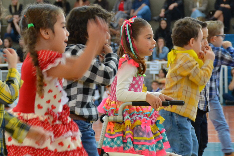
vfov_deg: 6.4
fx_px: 1397
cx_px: 72
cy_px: 101
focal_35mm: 215
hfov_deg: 9.6
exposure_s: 1/60
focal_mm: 70
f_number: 5
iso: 1400
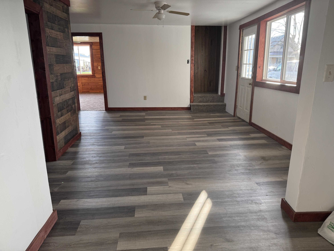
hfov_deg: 71.6
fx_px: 232
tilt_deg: -14.5
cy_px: 126
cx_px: 167
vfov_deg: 56.8
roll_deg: +0.4
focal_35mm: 24
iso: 100
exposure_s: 1/167
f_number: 1.78
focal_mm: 6.76
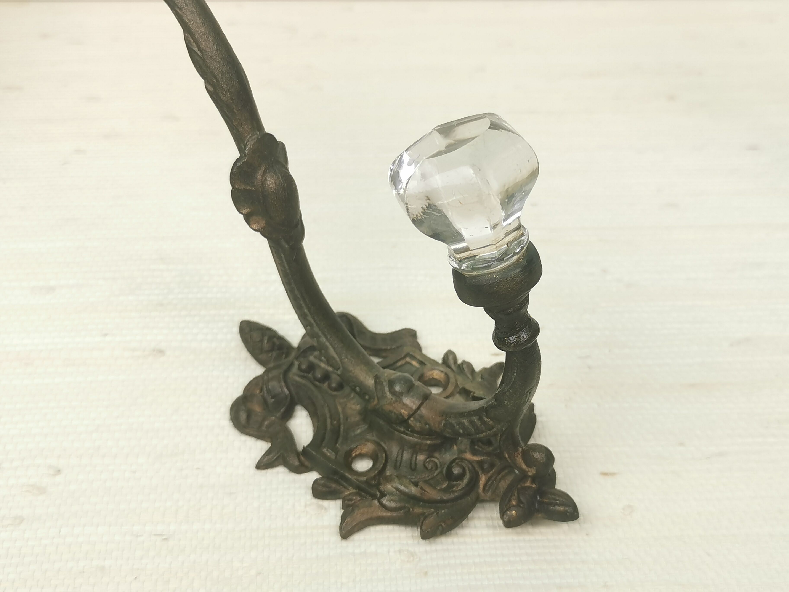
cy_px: 296
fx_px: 1048
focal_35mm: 46
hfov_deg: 41.2
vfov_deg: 31.5
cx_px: 394
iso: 50
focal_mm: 5.58
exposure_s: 1/100
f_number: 1.8
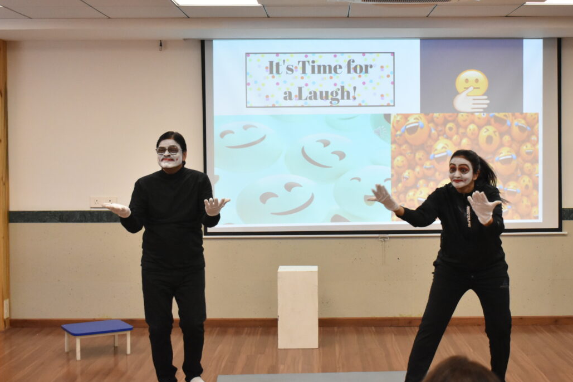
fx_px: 891
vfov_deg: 24.2
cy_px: 178
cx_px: 330
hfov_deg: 35.6
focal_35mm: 56
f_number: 4.5
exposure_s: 1/250
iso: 3200
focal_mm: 32
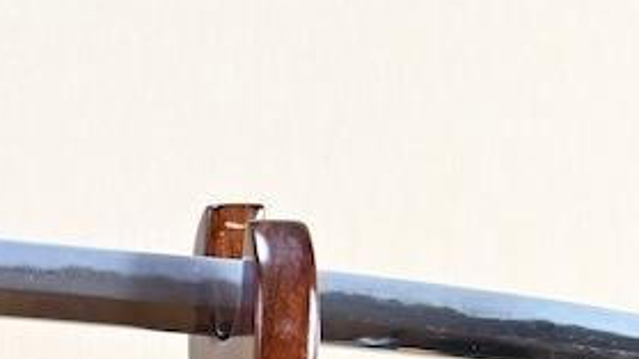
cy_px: 399
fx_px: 2807
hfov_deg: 11.9
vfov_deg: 7.3
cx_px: -536
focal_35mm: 166
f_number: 3.5
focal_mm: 21
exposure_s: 1/1.6
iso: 100
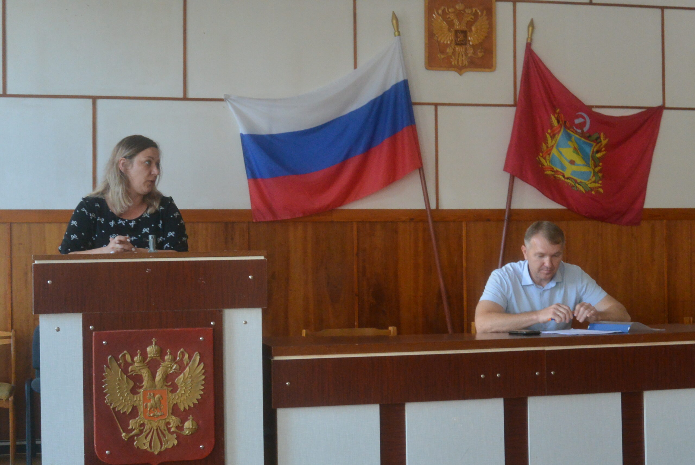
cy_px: 232
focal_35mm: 59
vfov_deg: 23.1
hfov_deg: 33.9
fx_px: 1140
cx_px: 348
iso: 900
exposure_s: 1/60
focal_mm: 22.1
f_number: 5
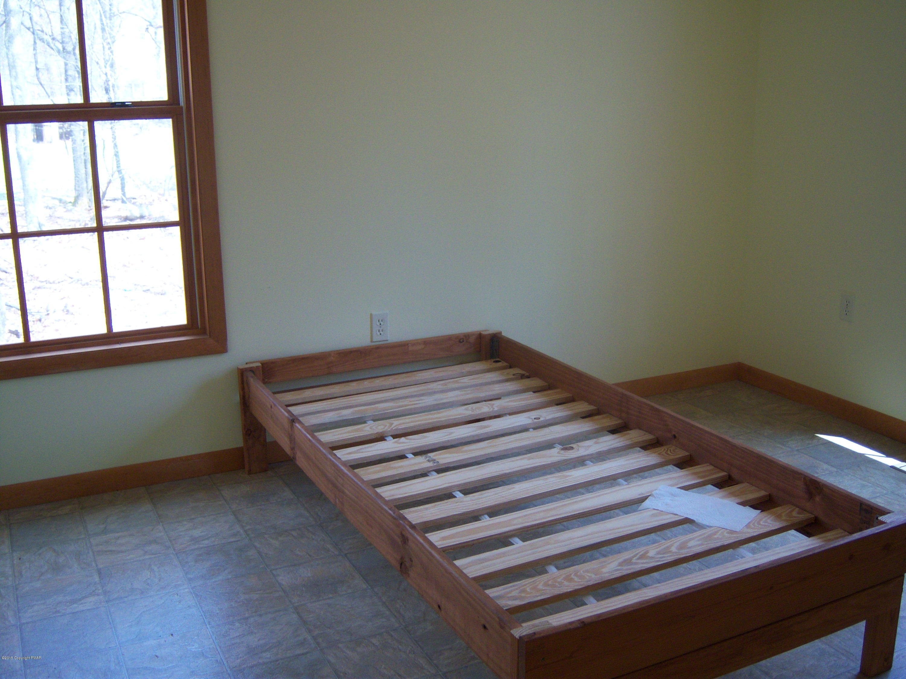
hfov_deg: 51.4
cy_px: 340
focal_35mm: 36
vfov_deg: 39.7
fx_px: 942
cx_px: 453
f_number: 2.8
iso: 160
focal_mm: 7.5
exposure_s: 1/60
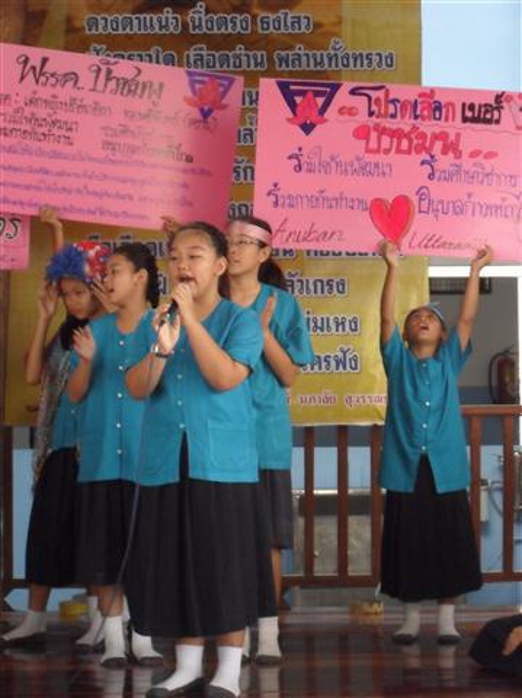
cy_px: 349
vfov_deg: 18.7
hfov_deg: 14.1
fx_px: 2115
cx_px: 261
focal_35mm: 105
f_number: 5.8
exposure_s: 1/60
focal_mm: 18.9
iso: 400
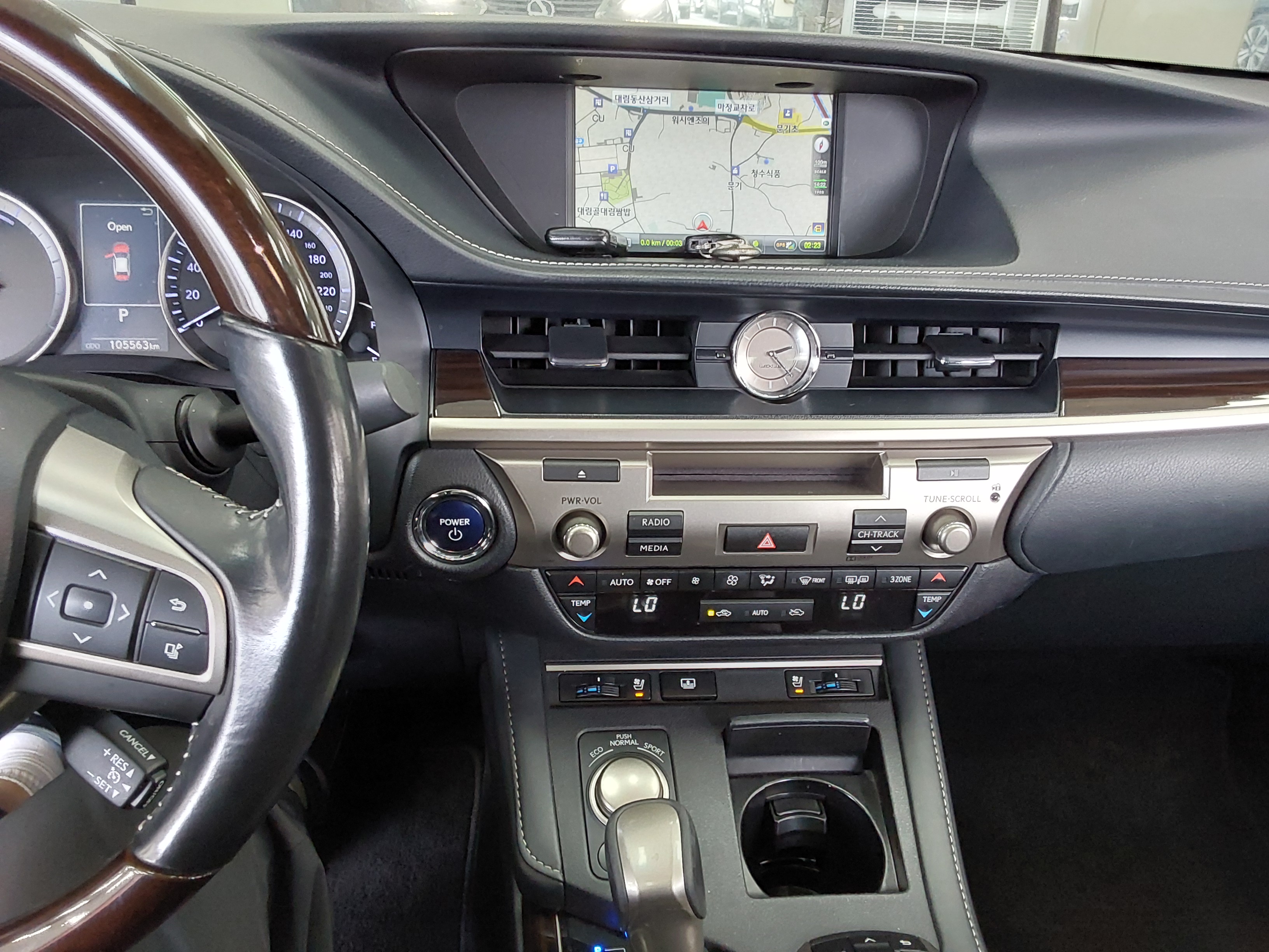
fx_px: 1026
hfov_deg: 63.4
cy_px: 476
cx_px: 634
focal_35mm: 28
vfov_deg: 49.7
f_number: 1.9
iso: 250
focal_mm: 2.91
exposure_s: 1/60
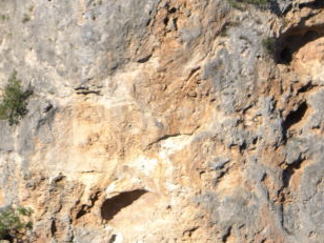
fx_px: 2527
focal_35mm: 270
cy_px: -57
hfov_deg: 7.2
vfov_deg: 5.5
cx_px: -155
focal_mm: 60
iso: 100
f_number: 8
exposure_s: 1/200
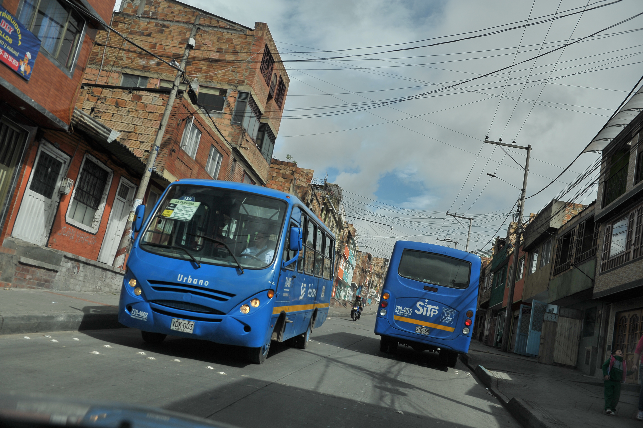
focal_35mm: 35
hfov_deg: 54.5
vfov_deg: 37.8
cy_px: 214
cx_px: 322
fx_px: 625
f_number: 4.5
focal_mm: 35
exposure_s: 1/3200
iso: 200
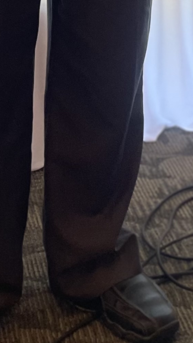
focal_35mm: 114
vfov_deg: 15.3
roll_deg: +0.0
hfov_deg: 10.5
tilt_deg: -0.2
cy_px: -330
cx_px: 203
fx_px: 1037
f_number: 1.6
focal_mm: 4.2
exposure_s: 1/60
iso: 64
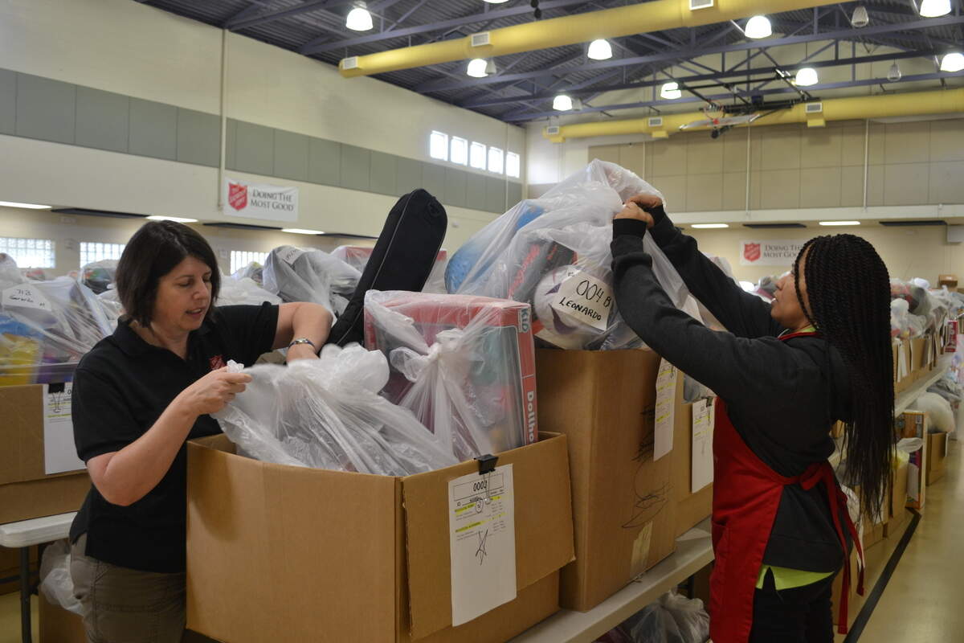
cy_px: 322
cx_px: 482
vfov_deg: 43.6
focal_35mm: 30
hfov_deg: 61.9
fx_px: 803
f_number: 3.8
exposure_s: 1/30
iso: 400
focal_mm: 20
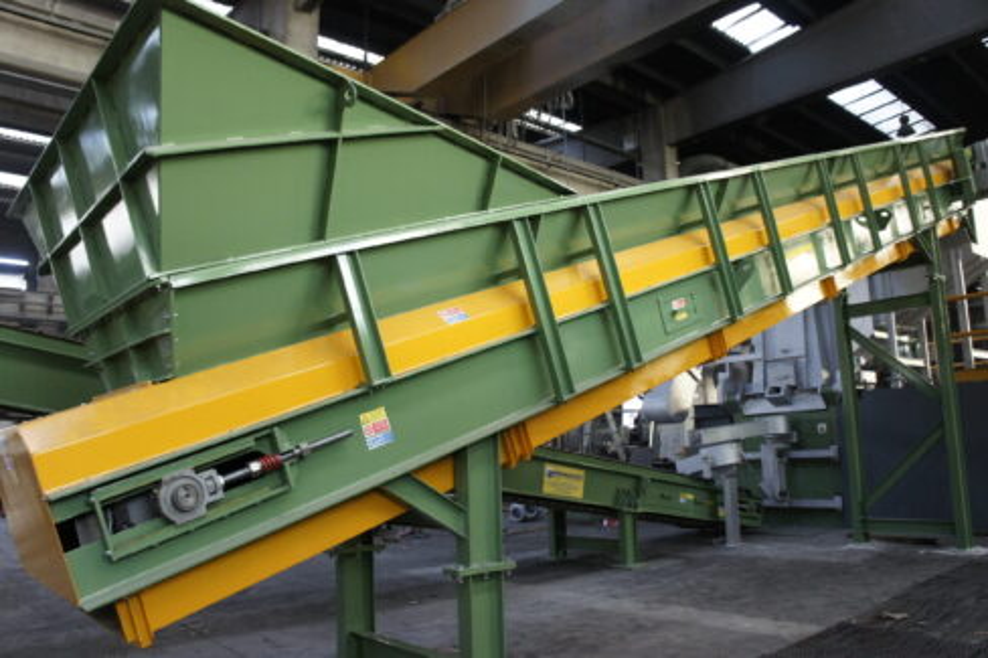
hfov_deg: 67.4
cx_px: 494
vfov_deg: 47.9
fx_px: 741
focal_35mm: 27
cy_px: 329
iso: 1600
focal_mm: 18
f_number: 3.5
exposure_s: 1/100
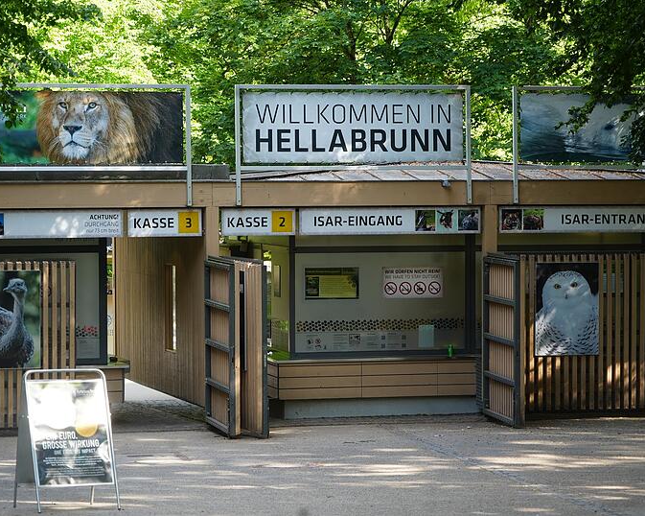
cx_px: 300
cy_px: 258
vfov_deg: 12.8
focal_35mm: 120
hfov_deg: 16.0
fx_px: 2290
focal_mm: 106
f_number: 6.3
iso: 400
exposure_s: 1/125
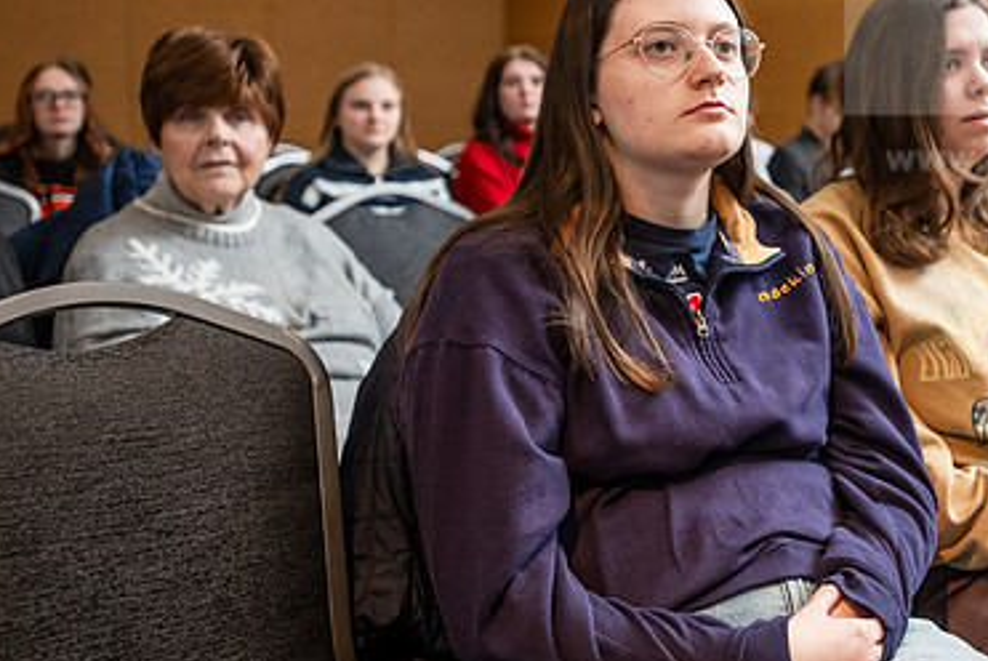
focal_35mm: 50
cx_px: 764
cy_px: 215
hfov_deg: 38.4
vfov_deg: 26.9
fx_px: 1373
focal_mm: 32
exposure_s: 1/160
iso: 1250
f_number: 3.5
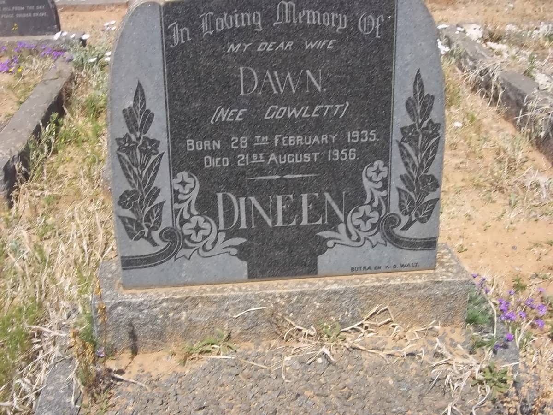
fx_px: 799
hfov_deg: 38.2
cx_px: 276
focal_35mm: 50
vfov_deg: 29.1
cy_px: 208
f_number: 7
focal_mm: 8.8
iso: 80
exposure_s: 1/250
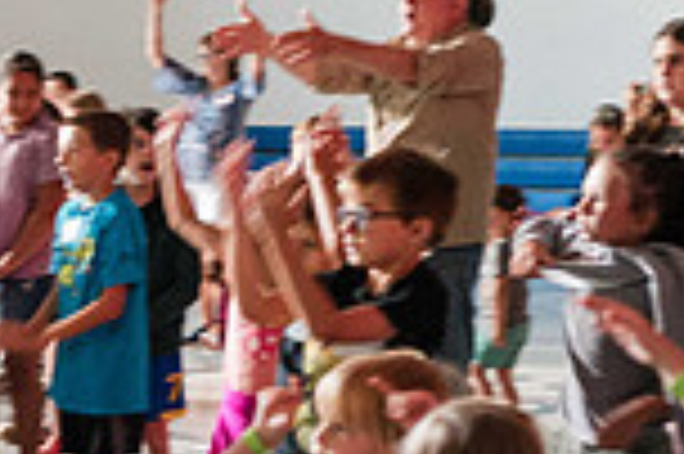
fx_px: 2695
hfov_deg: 13.8
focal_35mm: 142
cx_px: -237
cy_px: 383
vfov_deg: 9.6
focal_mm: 35
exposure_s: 1/60
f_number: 2.8
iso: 5000
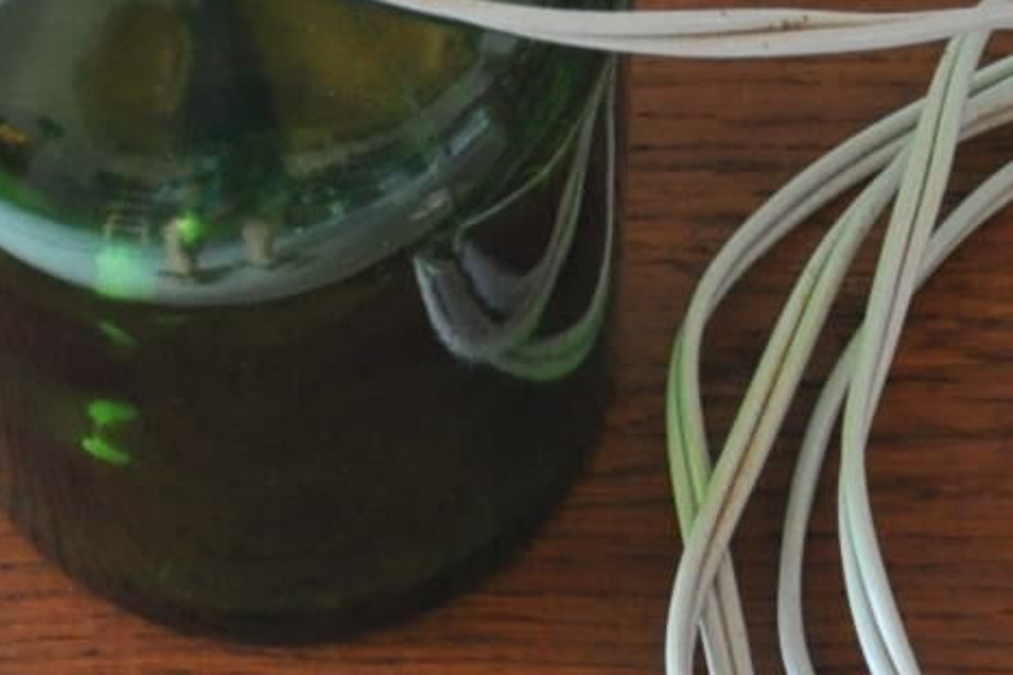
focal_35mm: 260
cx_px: 1013
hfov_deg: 7.9
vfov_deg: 5.3
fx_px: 7316
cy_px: -124
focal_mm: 42
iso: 1000
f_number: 4.8
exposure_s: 1/30
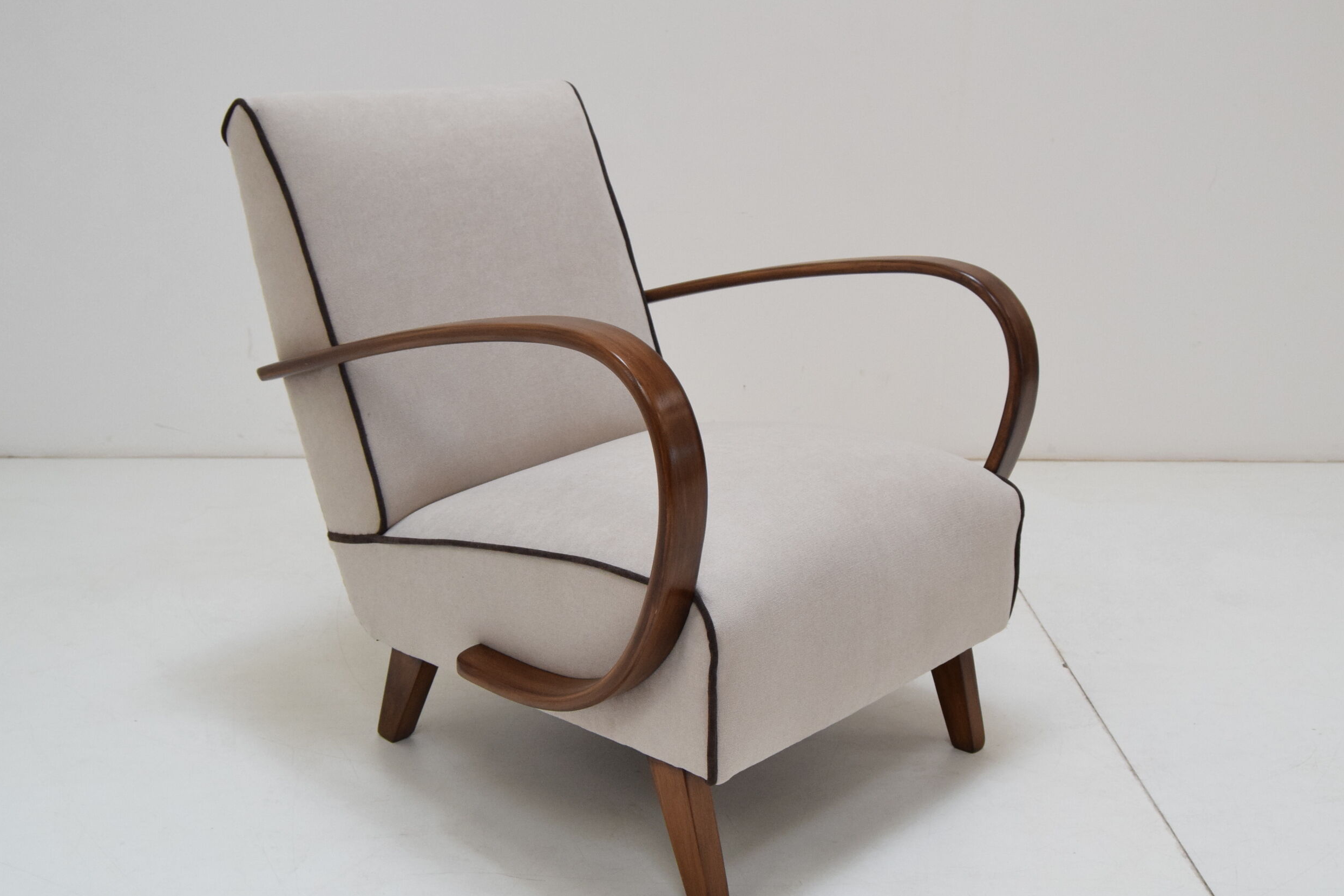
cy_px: 458
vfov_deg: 32.2
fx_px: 1553
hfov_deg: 46.8
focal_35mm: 42
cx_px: 691
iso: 1600
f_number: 7.1
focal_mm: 23
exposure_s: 1/200
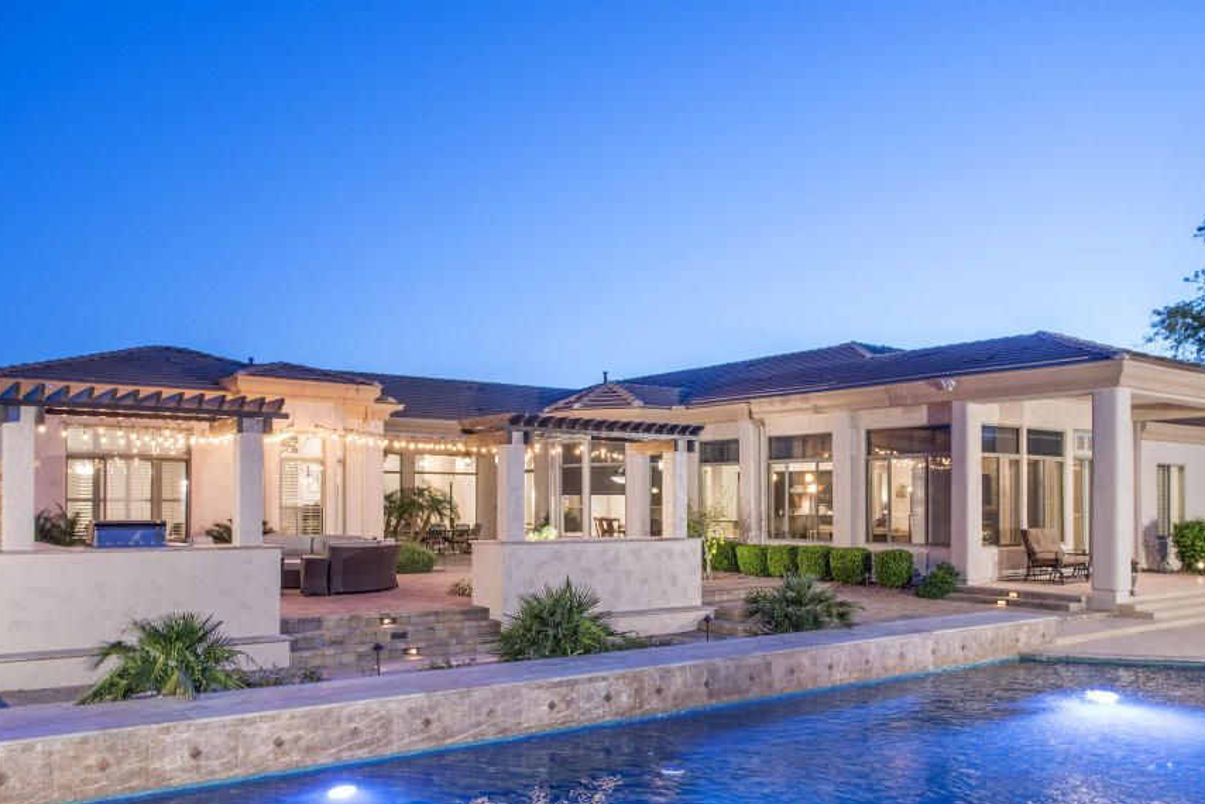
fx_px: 1038
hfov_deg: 60.3
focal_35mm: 31
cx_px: 602
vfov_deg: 42.2
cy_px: 474
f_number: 7.1
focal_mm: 23
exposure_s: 1/2.5
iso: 1250
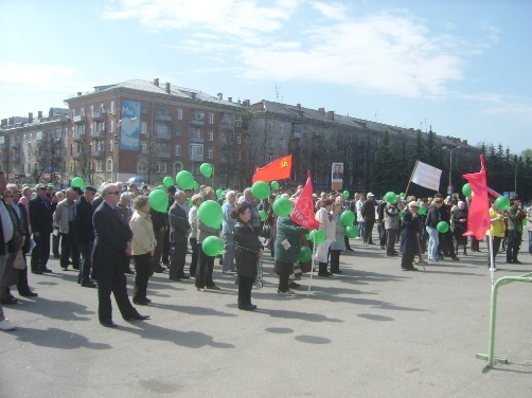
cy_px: 199
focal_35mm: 35
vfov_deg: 40.7
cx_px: 266
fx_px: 538
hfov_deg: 52.6
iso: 50
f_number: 5.8
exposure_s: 1/297
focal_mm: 5.95
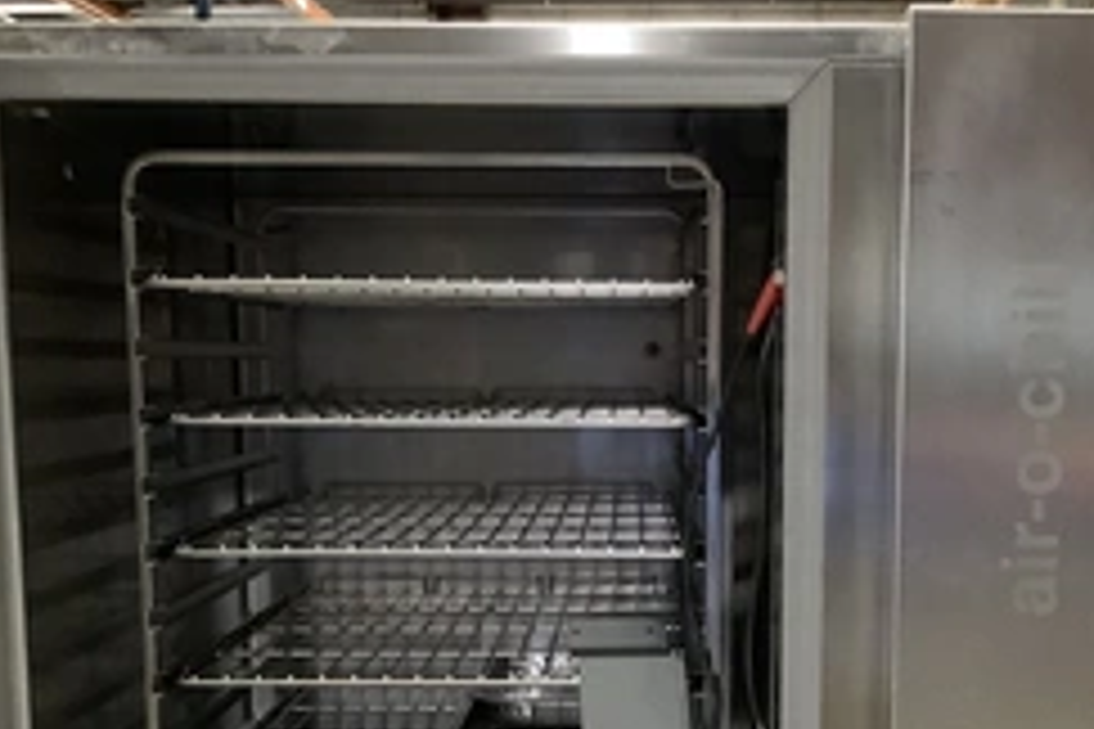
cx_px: 639
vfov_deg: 25.1
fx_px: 1610
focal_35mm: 53
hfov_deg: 37.4
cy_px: 585
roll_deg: -0.3
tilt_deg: -8.3
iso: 400
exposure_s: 1/30
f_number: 2.4
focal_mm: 3.3
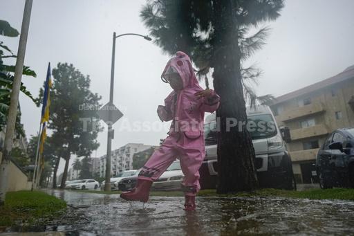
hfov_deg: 84.0
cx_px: 177
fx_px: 197
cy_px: 118
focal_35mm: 20
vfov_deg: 61.9
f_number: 2.8
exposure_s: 1/1000
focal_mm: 20
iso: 400
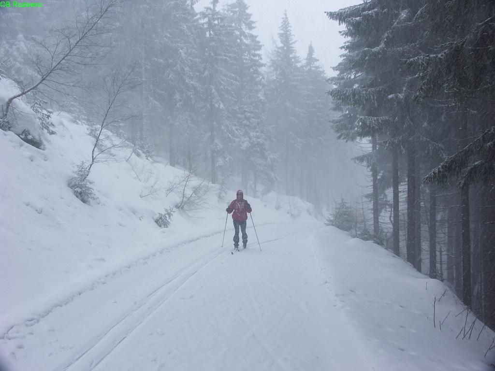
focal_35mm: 39
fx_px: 558
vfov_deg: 36.8
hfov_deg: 47.9
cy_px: 186
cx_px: 248
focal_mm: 9.94
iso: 64
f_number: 5.6
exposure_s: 1/100
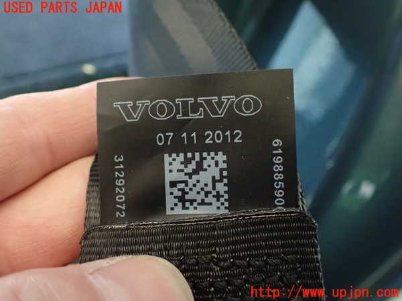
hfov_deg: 60.0
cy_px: 150
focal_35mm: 30
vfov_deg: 46.8
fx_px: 348
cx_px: 201
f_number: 2.3
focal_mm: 5.4
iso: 1250
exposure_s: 1/30
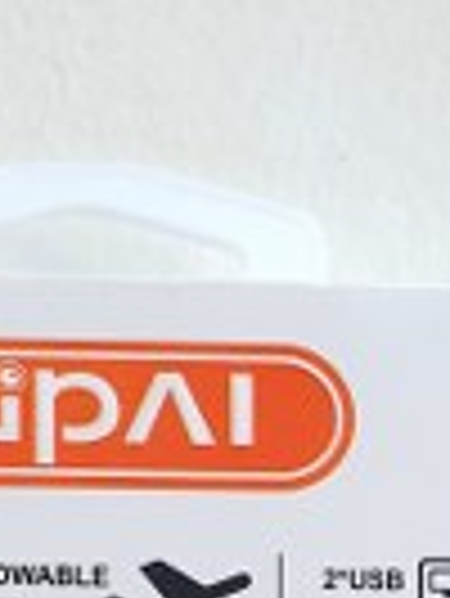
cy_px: 1187
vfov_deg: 14.2
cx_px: 122
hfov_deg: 12.6
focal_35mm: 117
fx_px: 2025
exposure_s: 1/100
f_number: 2.4
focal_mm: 4.32
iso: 200
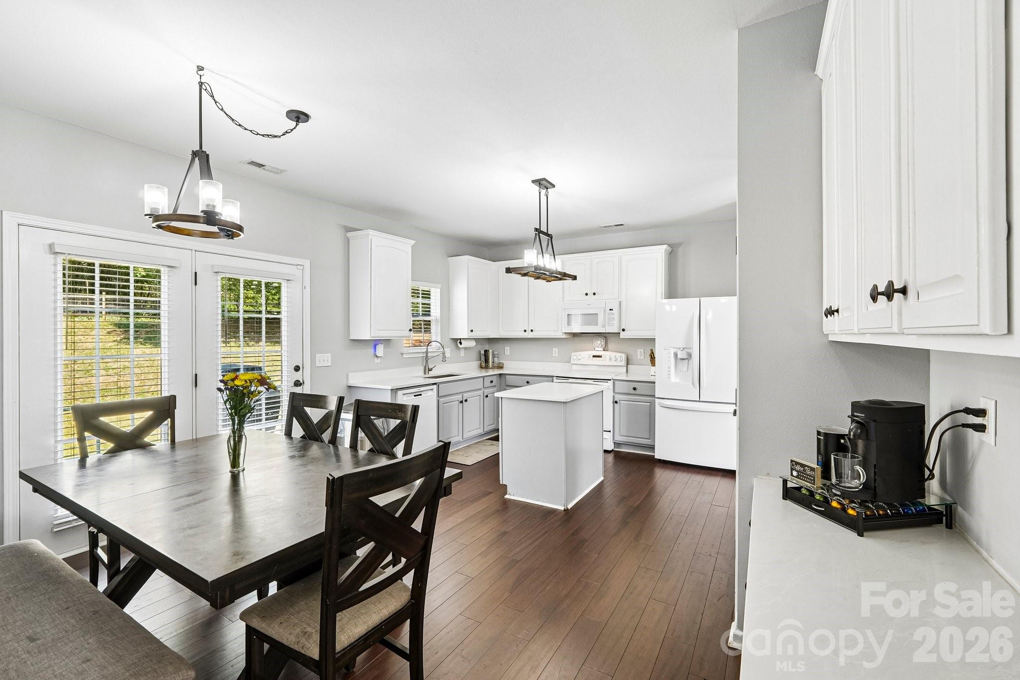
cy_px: 340
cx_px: 510
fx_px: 425
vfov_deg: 77.3
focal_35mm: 15
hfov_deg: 100.4
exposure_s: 1/10
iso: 400
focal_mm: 10
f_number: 8
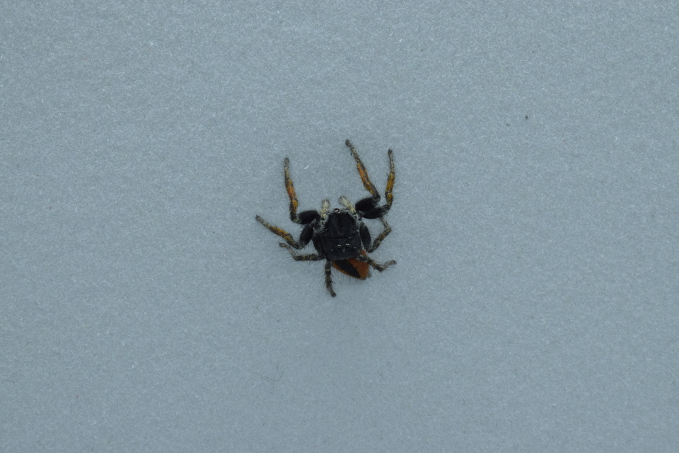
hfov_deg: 24.6
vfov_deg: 16.6
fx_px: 1556
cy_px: 226
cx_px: 340
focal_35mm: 82
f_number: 36
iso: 400
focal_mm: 55
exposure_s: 1/25
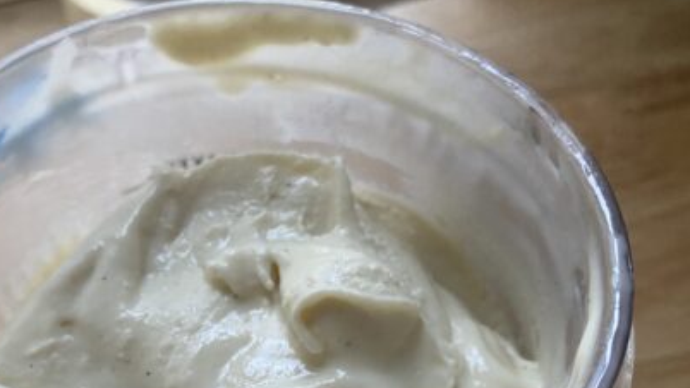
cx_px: 248
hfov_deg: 43.3
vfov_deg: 24.5
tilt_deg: -56.3
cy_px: 366
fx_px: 860
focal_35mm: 47
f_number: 1.8
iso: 320
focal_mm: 4.25
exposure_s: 1/60
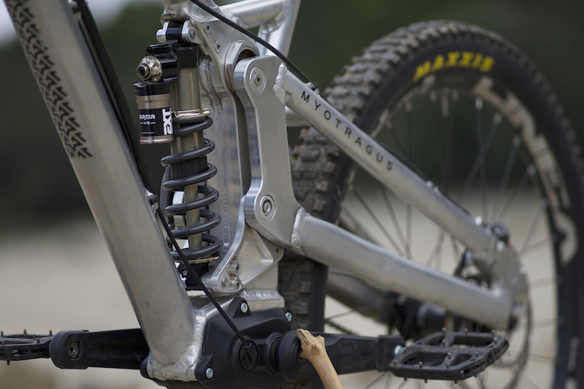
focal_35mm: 127
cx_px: 292
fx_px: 2060
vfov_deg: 10.8
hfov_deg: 16.1
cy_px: 194
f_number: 1.8
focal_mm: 85
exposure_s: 1/500
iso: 200
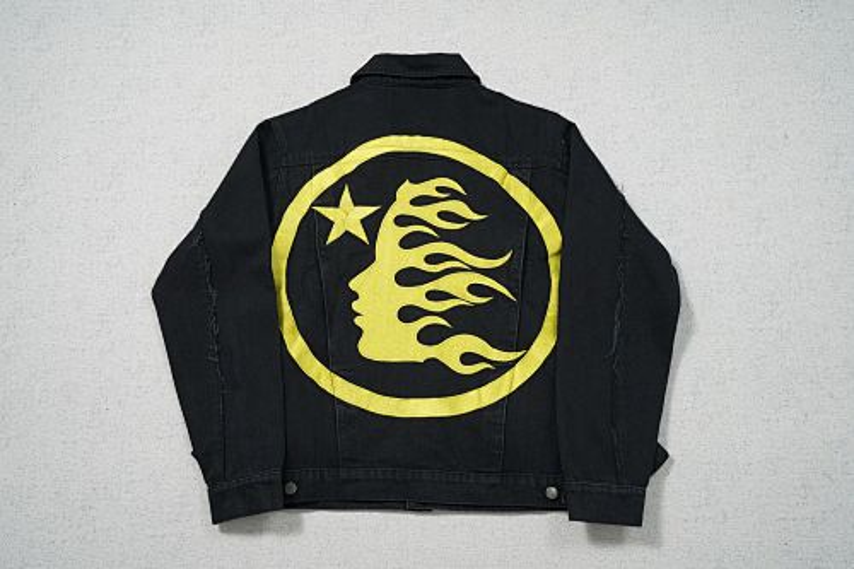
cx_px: 427
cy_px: 284
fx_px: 830
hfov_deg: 54.5
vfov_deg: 37.8
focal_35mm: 35
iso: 1600
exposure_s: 1/100
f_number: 10
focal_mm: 35
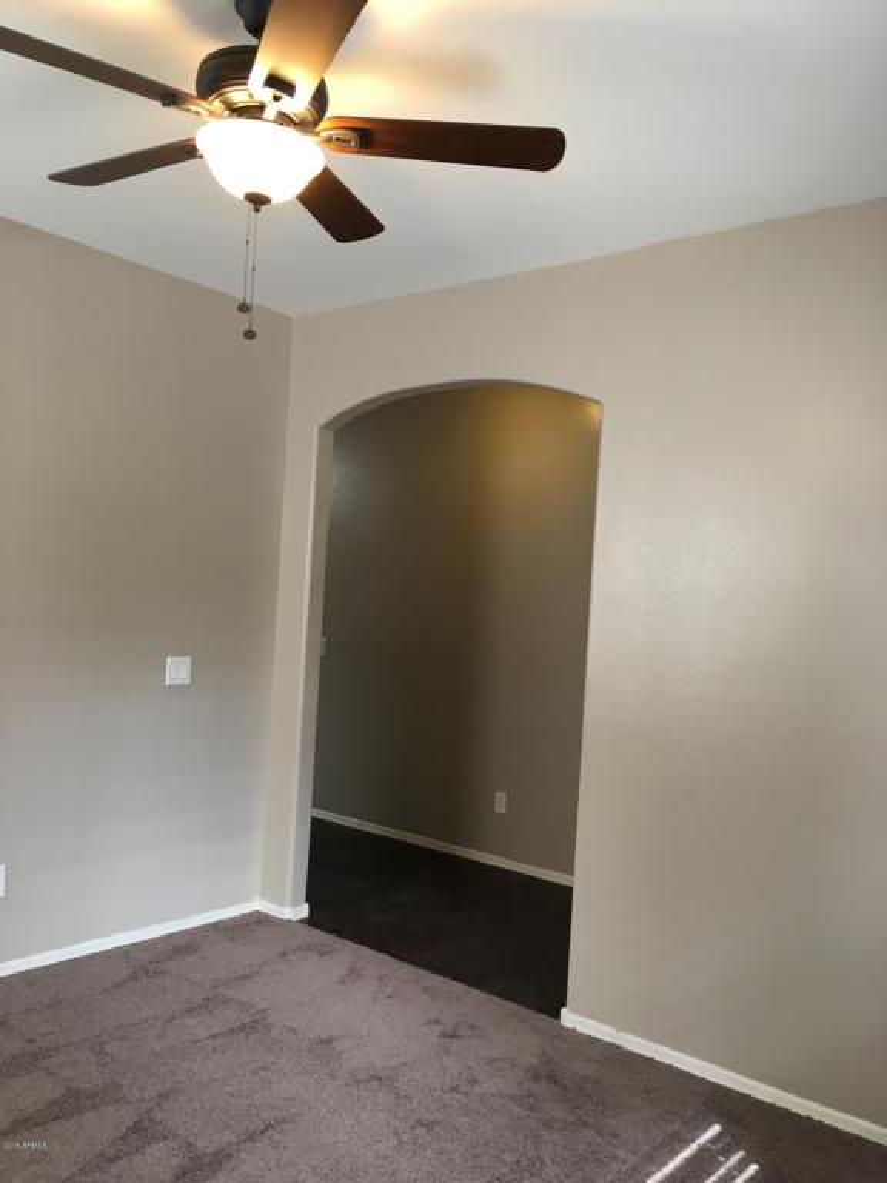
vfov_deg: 61.7
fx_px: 991
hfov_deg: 48.2
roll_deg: -3.4
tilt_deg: +2.3
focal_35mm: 29
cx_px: 444
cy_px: 592
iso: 64
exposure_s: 1/30
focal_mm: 4.15
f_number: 2.2
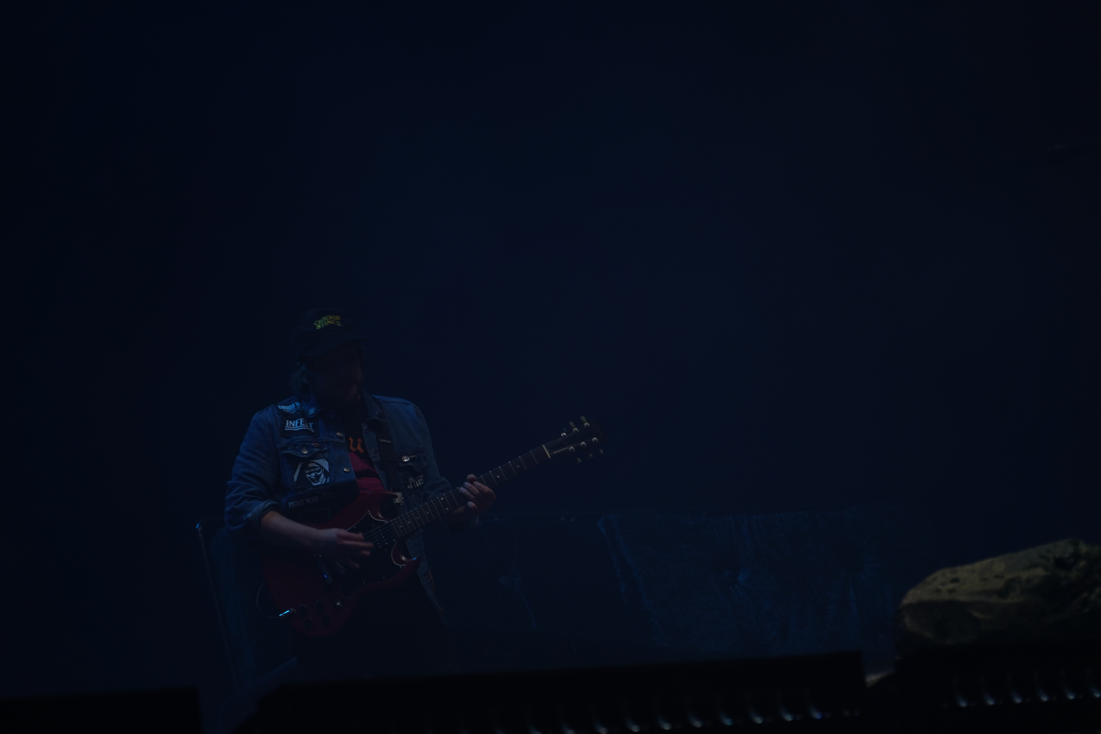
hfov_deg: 19.5
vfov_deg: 13.0
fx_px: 3211
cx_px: 550
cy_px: 367
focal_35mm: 105
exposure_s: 1/125
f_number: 4
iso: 250
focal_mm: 105
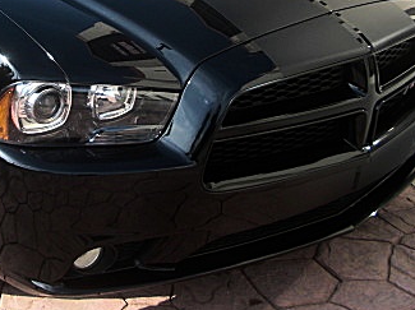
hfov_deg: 26.9
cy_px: 29
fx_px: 850
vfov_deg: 20.3
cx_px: 83
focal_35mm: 71
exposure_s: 1/320
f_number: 2.8
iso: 50
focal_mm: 6.3
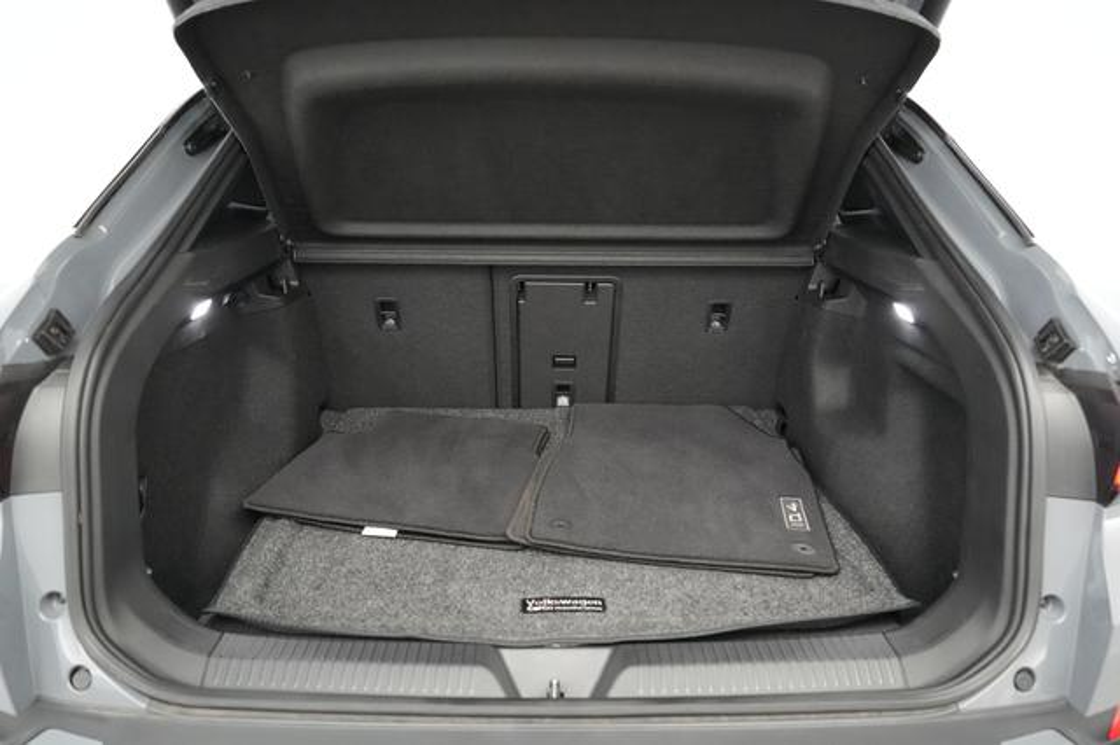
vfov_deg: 46.4
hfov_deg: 65.5
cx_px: 560
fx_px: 871
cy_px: 372
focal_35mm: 28
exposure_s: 1/160
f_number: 2.8
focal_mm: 28
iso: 8000
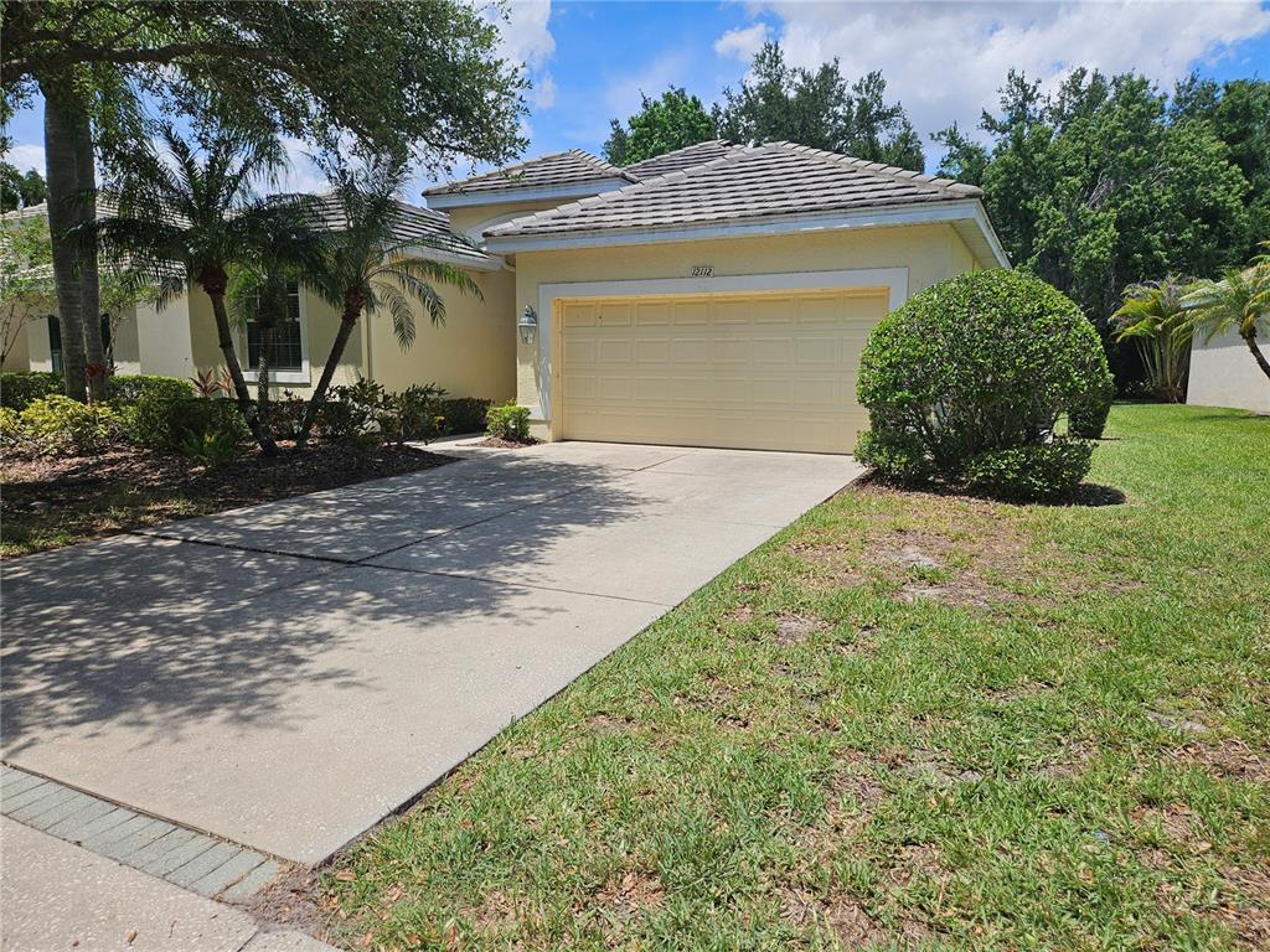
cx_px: 635
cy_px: 476
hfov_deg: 73.9
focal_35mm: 23
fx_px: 844
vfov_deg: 58.9
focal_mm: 5.4
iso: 25
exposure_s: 1/2216
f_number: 1.8
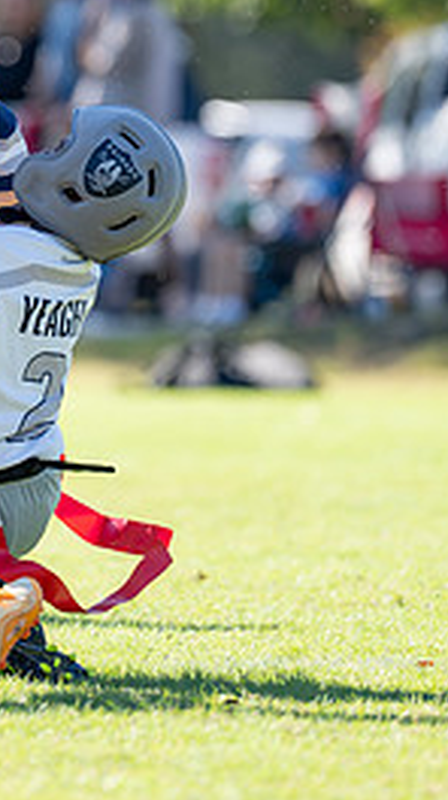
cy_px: 132
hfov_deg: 2.1
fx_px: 12153
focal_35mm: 574
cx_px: 56
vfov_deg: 3.8
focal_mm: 200
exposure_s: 1/2000
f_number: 2.8
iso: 250
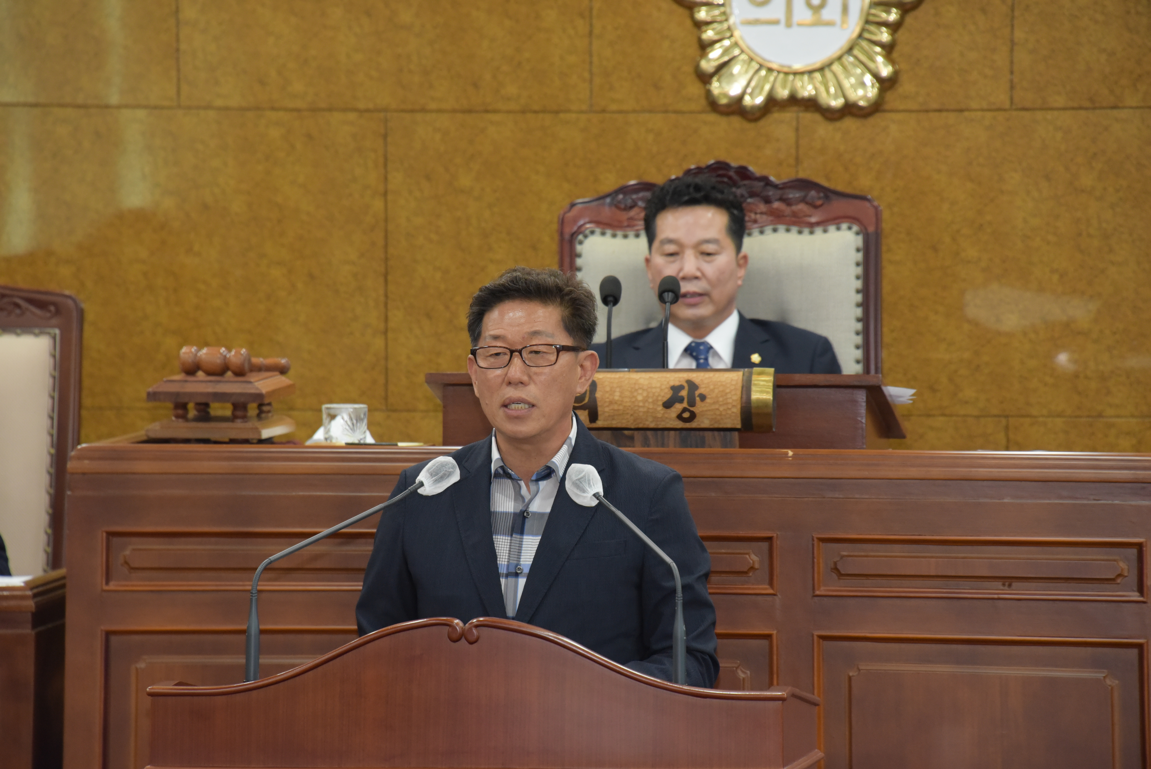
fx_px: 9595
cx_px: 576
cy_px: 384
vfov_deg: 4.6
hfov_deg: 6.9
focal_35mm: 300
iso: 3200
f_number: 8
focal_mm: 300
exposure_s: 1/200
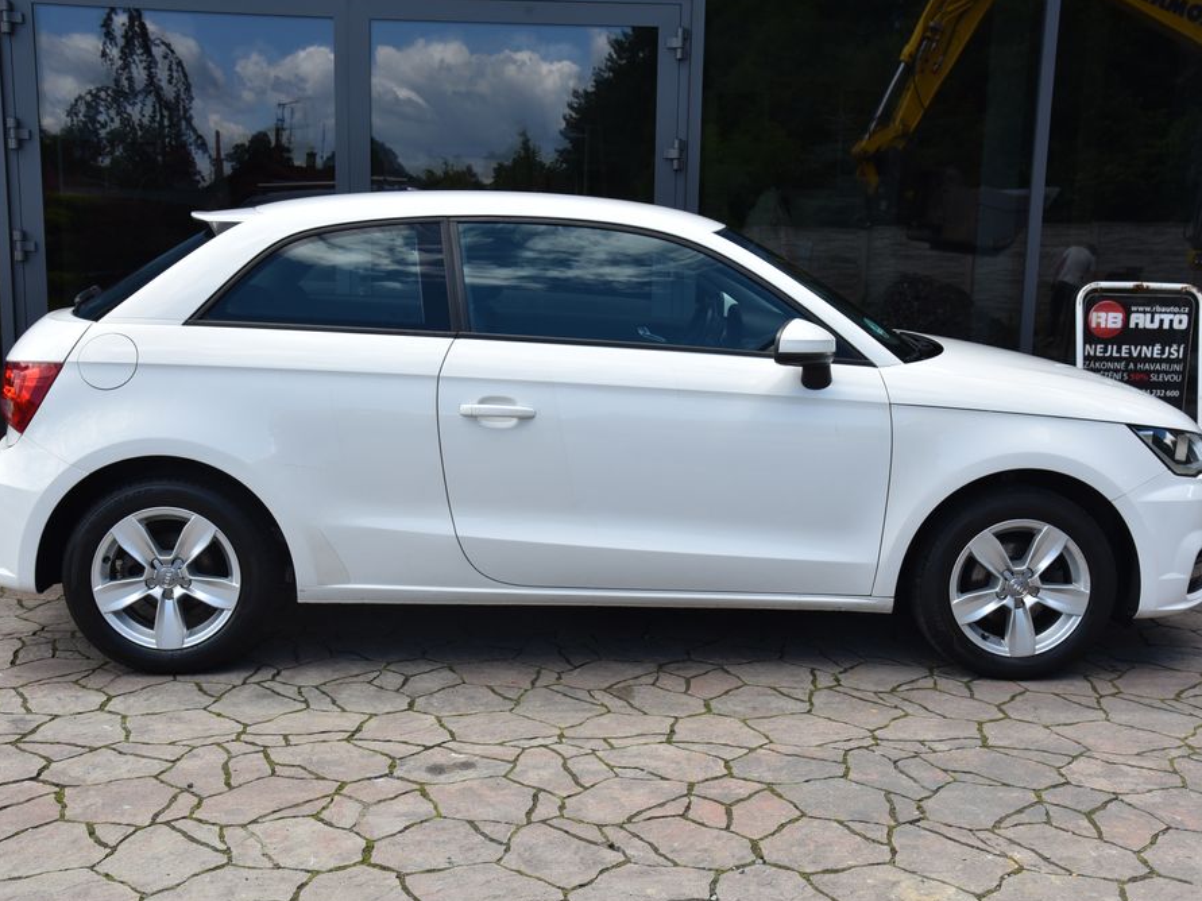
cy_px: 450
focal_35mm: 42
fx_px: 1458
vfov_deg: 34.3
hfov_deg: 44.8
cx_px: 598
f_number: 9
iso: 500
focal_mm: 38
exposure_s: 1/320
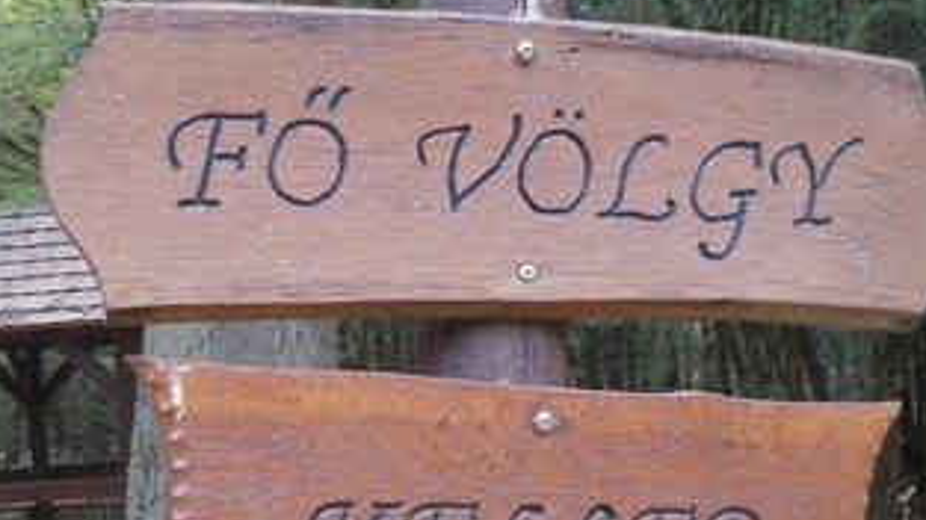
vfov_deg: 17.6
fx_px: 1670
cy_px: 406
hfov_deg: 31.0
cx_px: 435
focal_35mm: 68
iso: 160
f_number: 3.2
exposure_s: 1/25
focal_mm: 4.6
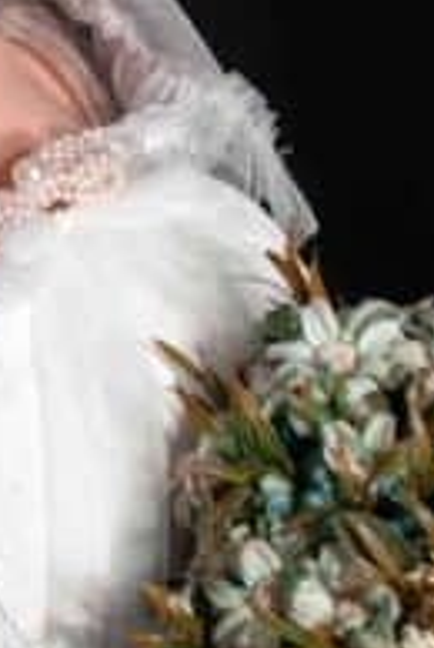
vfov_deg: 12.7
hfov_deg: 8.4
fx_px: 2901
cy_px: 287
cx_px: -117
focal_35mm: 161
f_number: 5
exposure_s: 1/25
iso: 500
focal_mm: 26
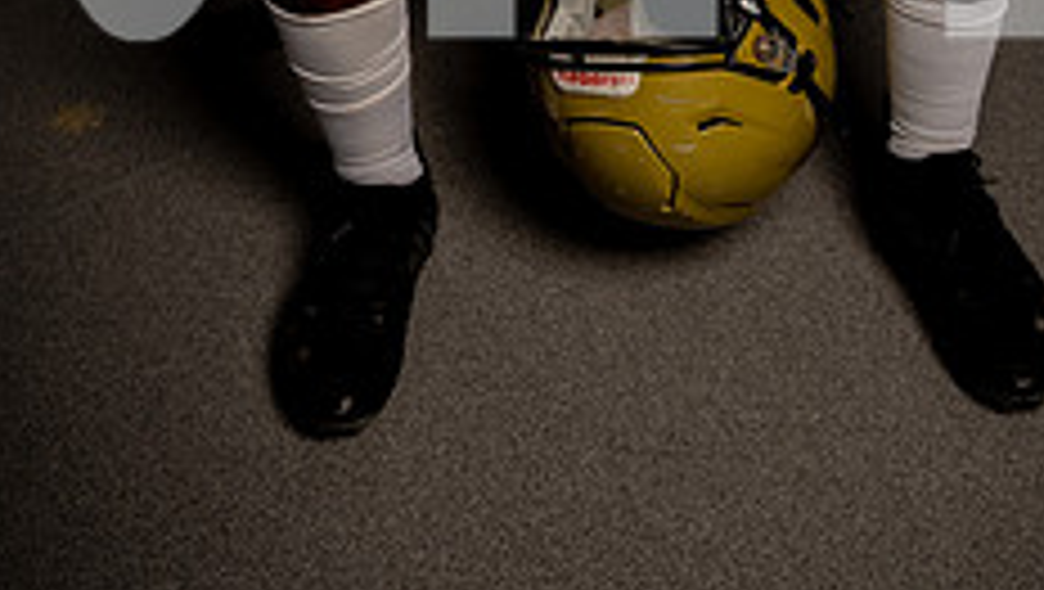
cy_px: -414
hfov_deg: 30.5
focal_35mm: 69
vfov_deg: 15.5
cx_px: 590
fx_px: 1912
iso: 64
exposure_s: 1/250
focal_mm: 34
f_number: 8
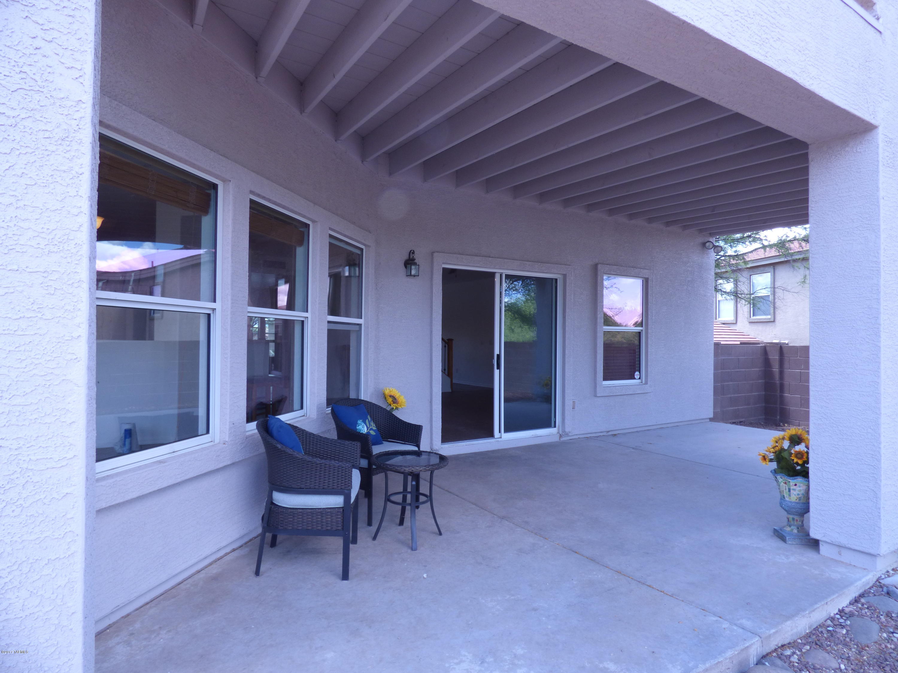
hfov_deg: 81.7
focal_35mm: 20
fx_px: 519
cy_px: 336
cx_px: 449
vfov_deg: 66.0
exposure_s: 1/100
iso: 100
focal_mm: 3.58
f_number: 3.5
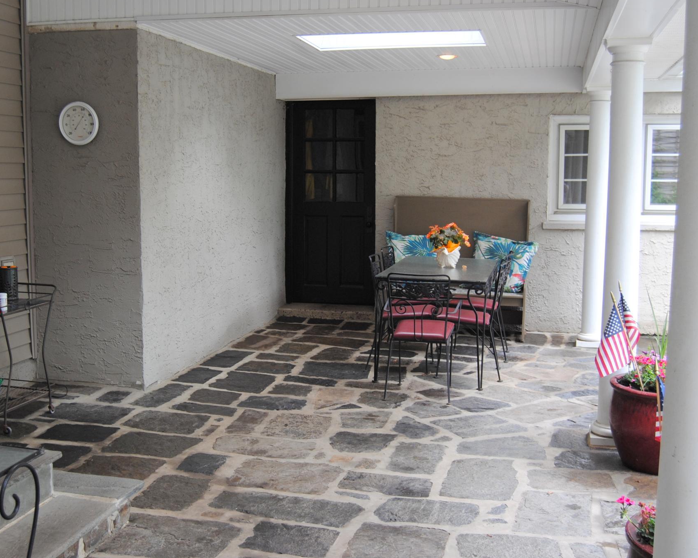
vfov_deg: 36.5
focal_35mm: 41
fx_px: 847
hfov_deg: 44.7
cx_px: 316
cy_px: 278
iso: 200
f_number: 4.5
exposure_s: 1/80
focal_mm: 24
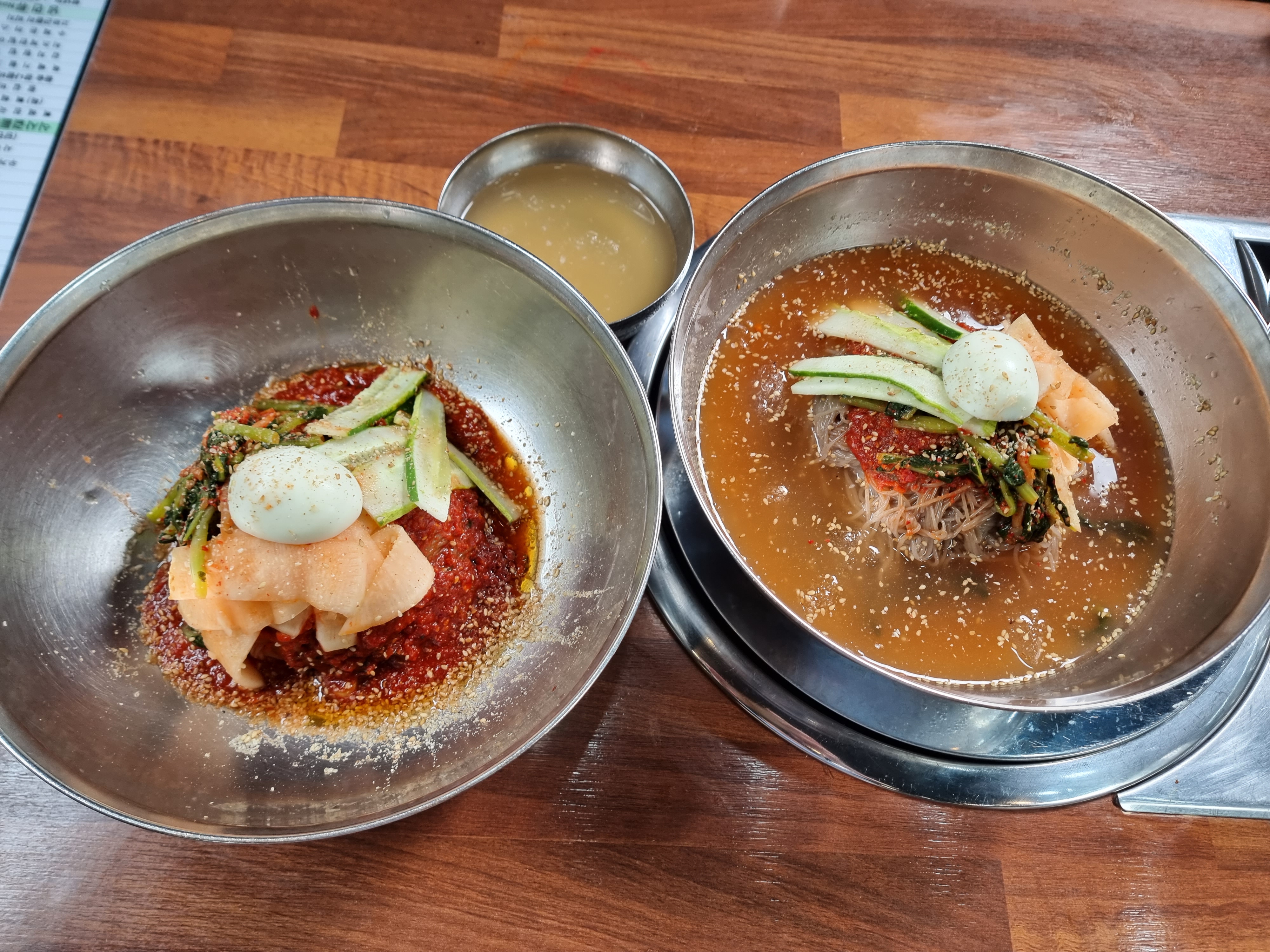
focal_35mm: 24
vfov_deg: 56.8
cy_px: 476
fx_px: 881
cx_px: 635
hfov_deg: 71.6
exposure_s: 1/120
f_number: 1.8
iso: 50
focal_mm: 6.7
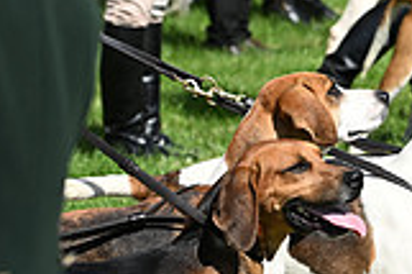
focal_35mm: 342
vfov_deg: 4.0
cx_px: 737
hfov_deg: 5.9
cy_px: -47
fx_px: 3910
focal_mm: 95
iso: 180
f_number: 4.5
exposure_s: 1/1250
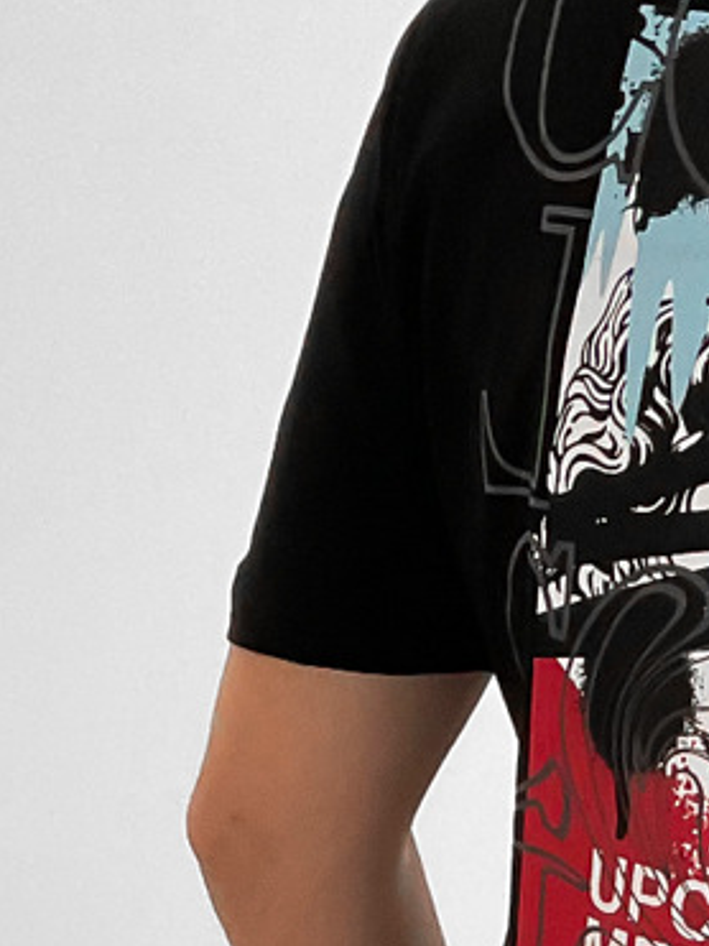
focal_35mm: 125
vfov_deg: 14.2
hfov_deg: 11.8
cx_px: 625
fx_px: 3416
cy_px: 1609
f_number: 1.8
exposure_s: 1/60
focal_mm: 3
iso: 100
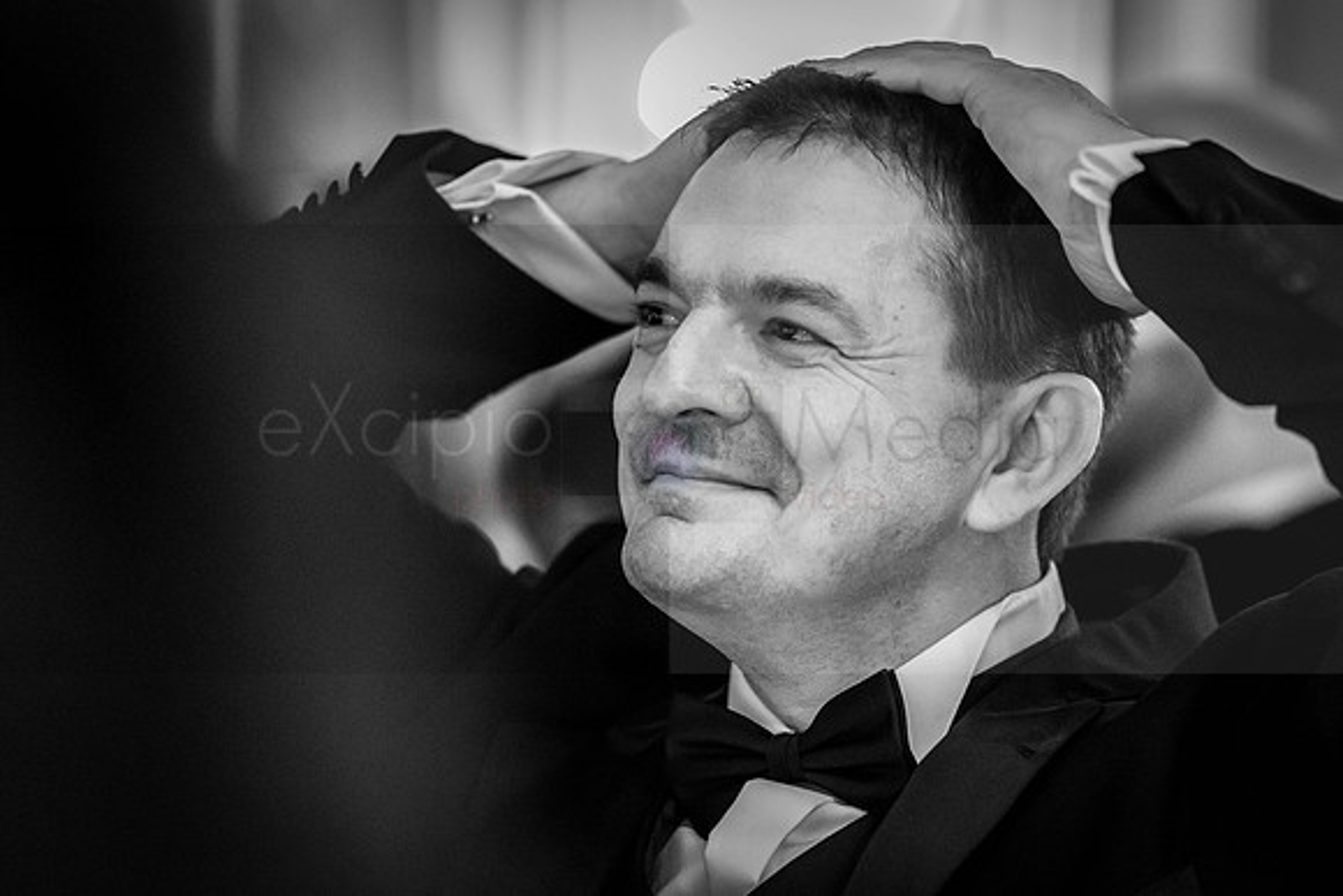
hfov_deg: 9.7
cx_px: 712
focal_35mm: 212
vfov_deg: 6.5
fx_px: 7914
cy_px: 421
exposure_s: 1/125
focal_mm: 200
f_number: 2.8
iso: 6400
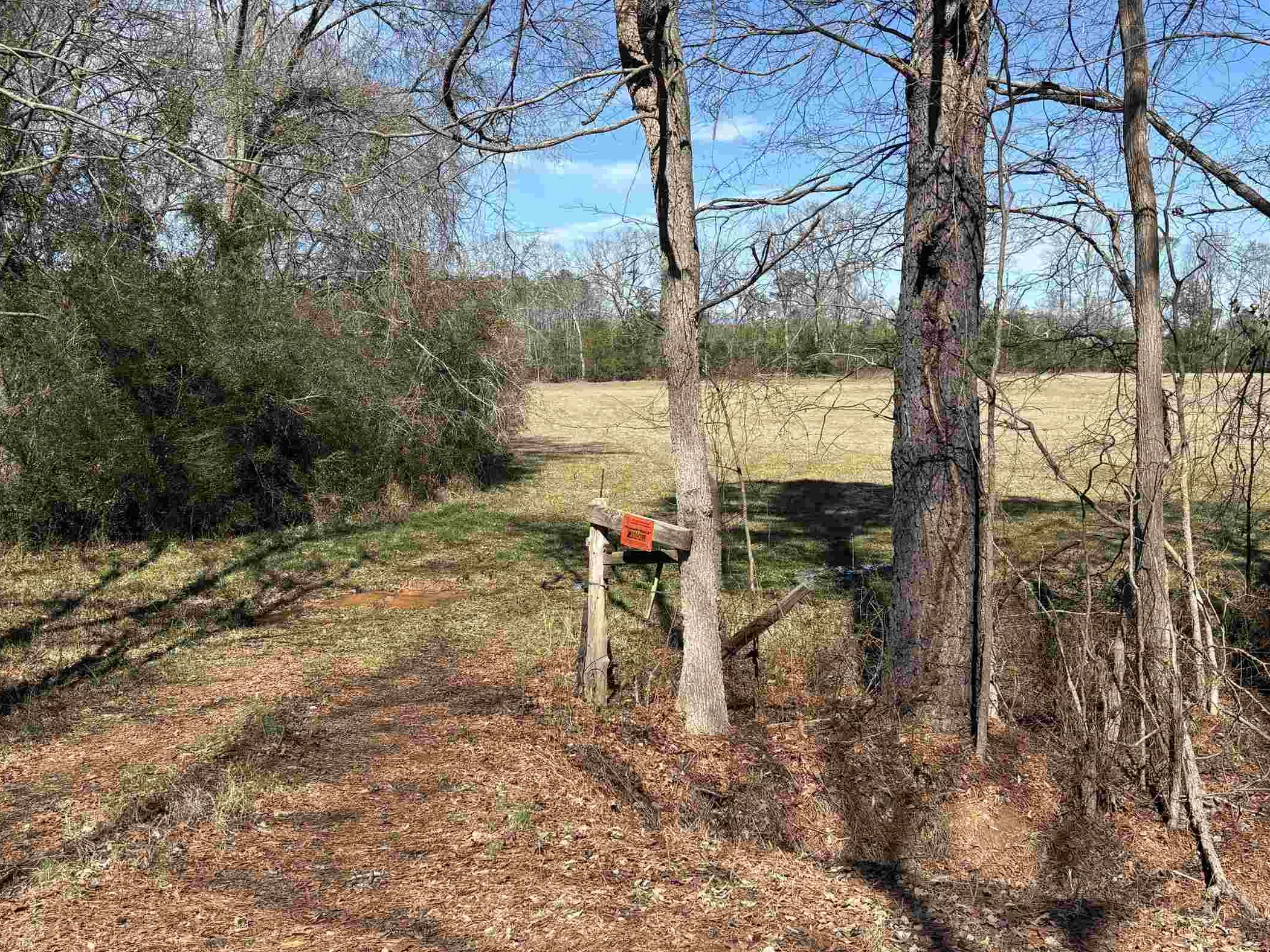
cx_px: 602
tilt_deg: -5.4
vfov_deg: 37.7
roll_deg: +0.4
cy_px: 493
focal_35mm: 38
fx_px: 1394
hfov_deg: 49.0
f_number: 1.6
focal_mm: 5.96
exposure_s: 1/2288
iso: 50
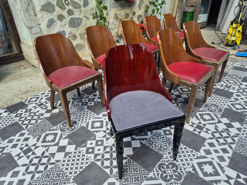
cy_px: 92
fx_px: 164
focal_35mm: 23
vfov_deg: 58.9
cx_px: 124
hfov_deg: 73.9
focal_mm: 5.4
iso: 50
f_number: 1.8
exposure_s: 1/594
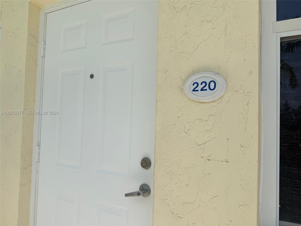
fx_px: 209
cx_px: 150
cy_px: 113
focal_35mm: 24
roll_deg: -1.4
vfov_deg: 56.8
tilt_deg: +1.9
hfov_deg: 71.6
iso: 80
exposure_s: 1/3425
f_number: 1.78
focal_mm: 6.76
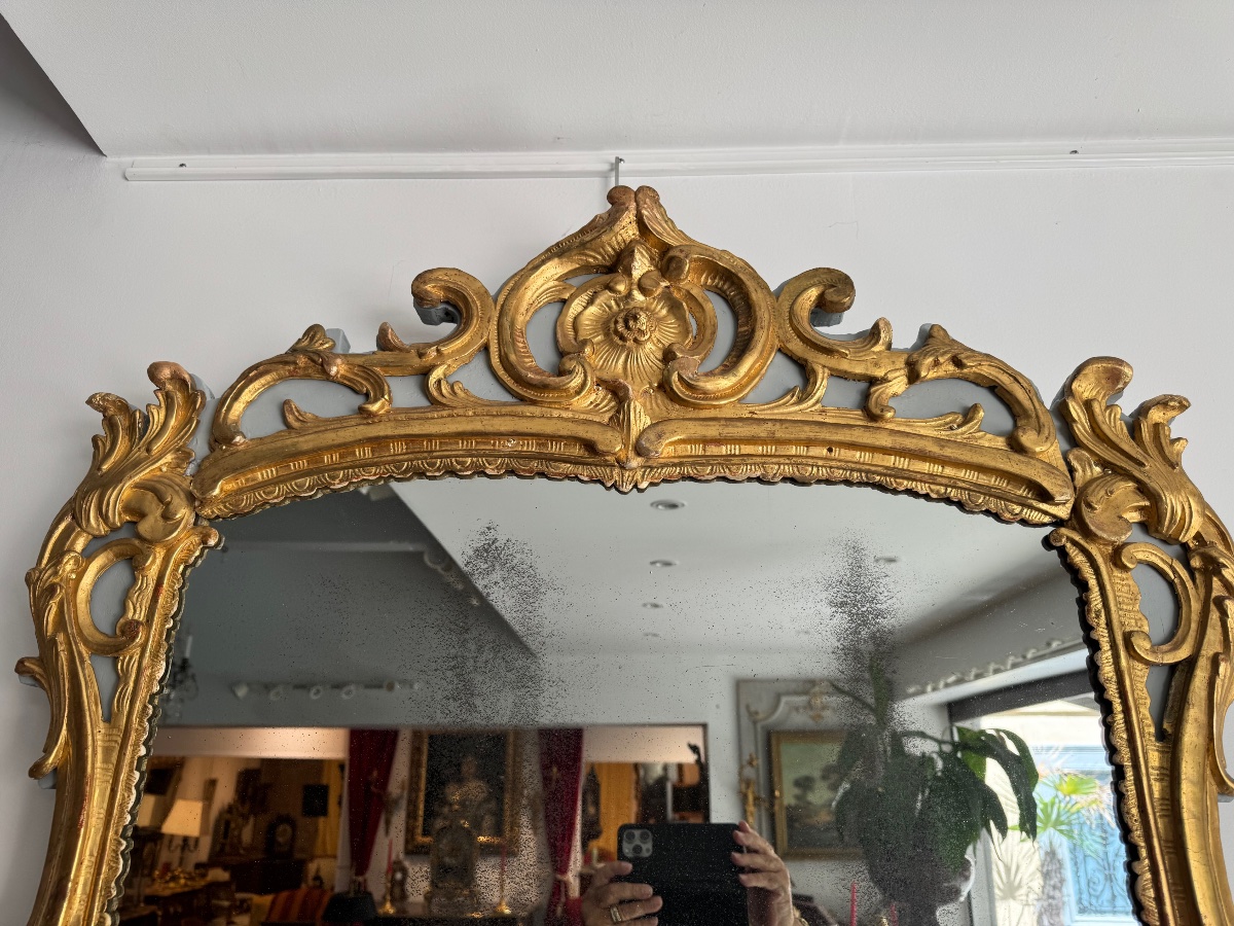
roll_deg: -1.1
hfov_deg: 71.6
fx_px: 856
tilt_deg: +25.7
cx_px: 617
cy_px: 463
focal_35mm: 24
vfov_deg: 56.8
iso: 50
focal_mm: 6.76
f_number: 1.78
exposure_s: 1/138
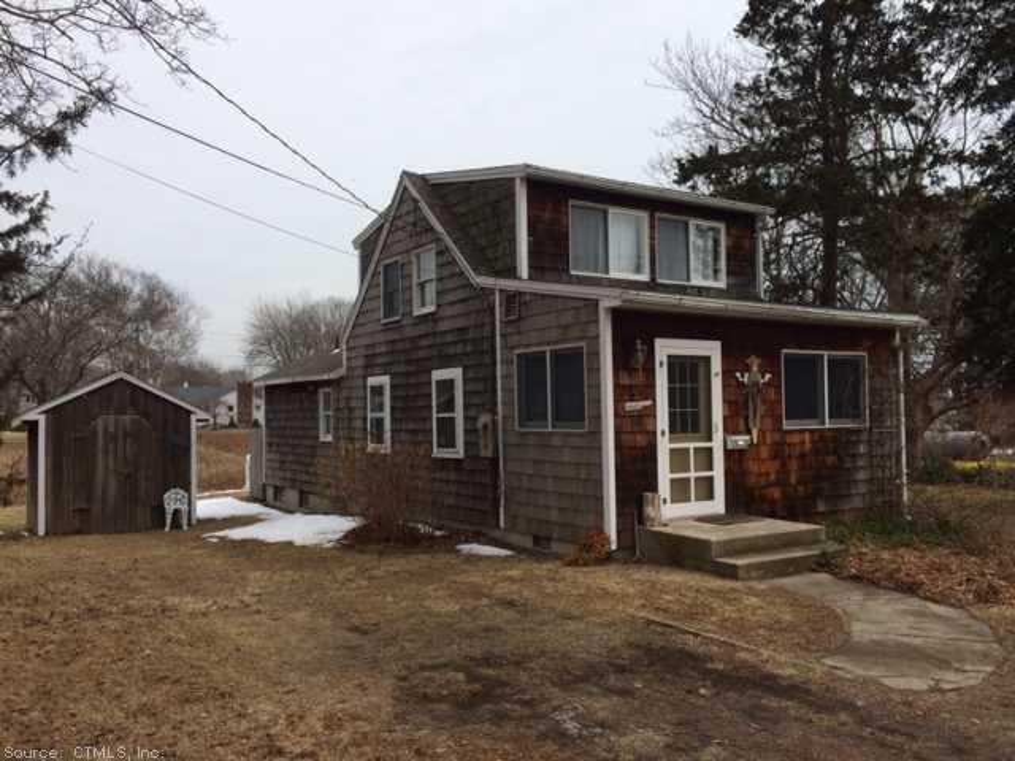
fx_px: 880
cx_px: 508
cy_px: 380
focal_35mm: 30
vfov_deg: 46.8
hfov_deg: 60.0
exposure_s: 1/2415
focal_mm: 4.12
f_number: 2.2
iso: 32
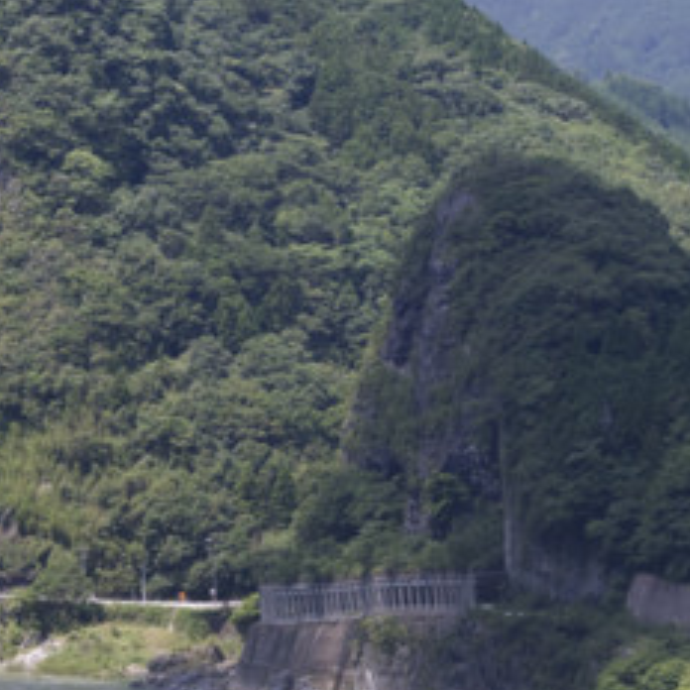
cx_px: 312
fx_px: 4330
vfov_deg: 9.1
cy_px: 558
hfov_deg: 9.1
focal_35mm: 192
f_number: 10
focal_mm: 55
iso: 100
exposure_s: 1/60
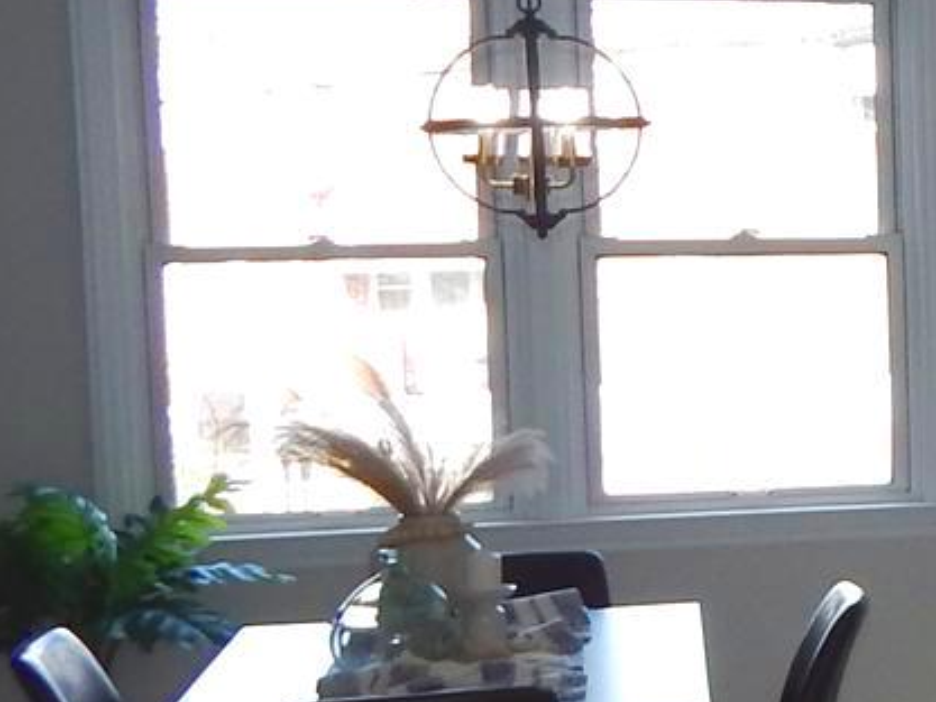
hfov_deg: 14.9
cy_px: 442
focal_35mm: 108
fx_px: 2921
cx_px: 1879
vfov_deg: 13.7
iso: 125
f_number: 3
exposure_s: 1/125
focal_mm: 4
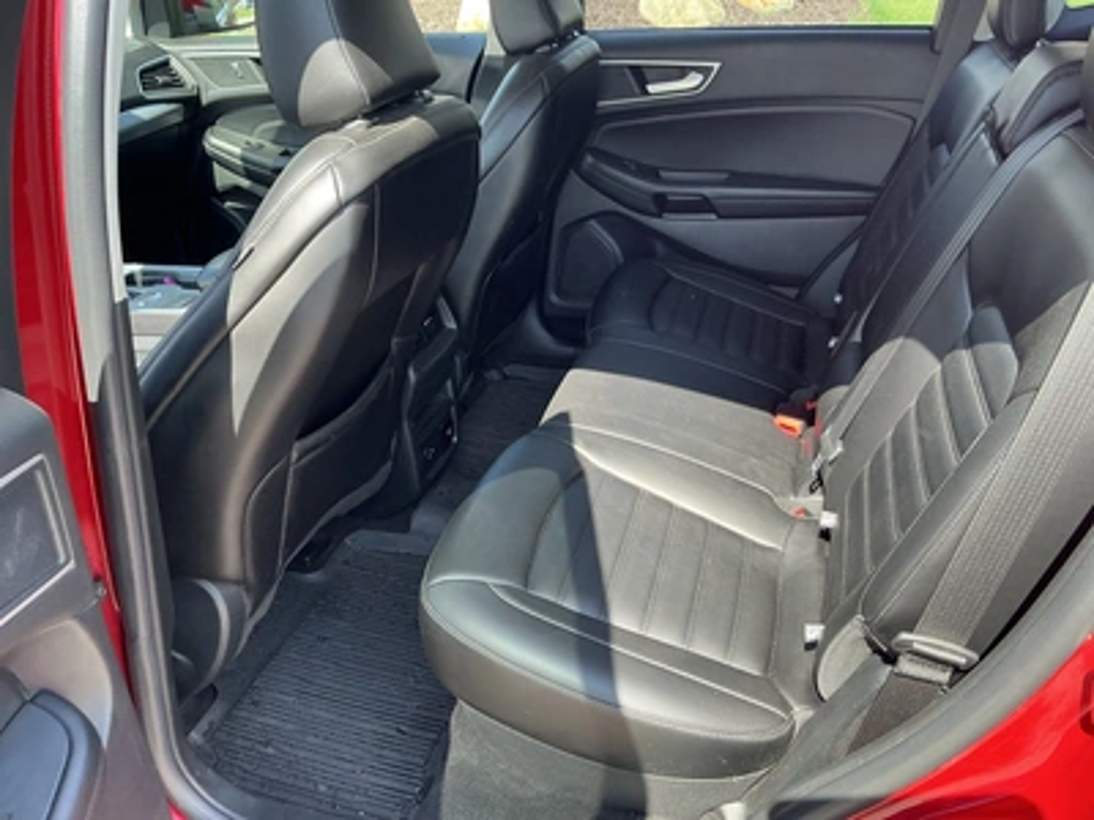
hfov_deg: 63.4
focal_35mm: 28
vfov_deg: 49.7
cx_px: 547
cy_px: 410
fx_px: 885
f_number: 1.8
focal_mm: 3
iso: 32
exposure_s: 1/122
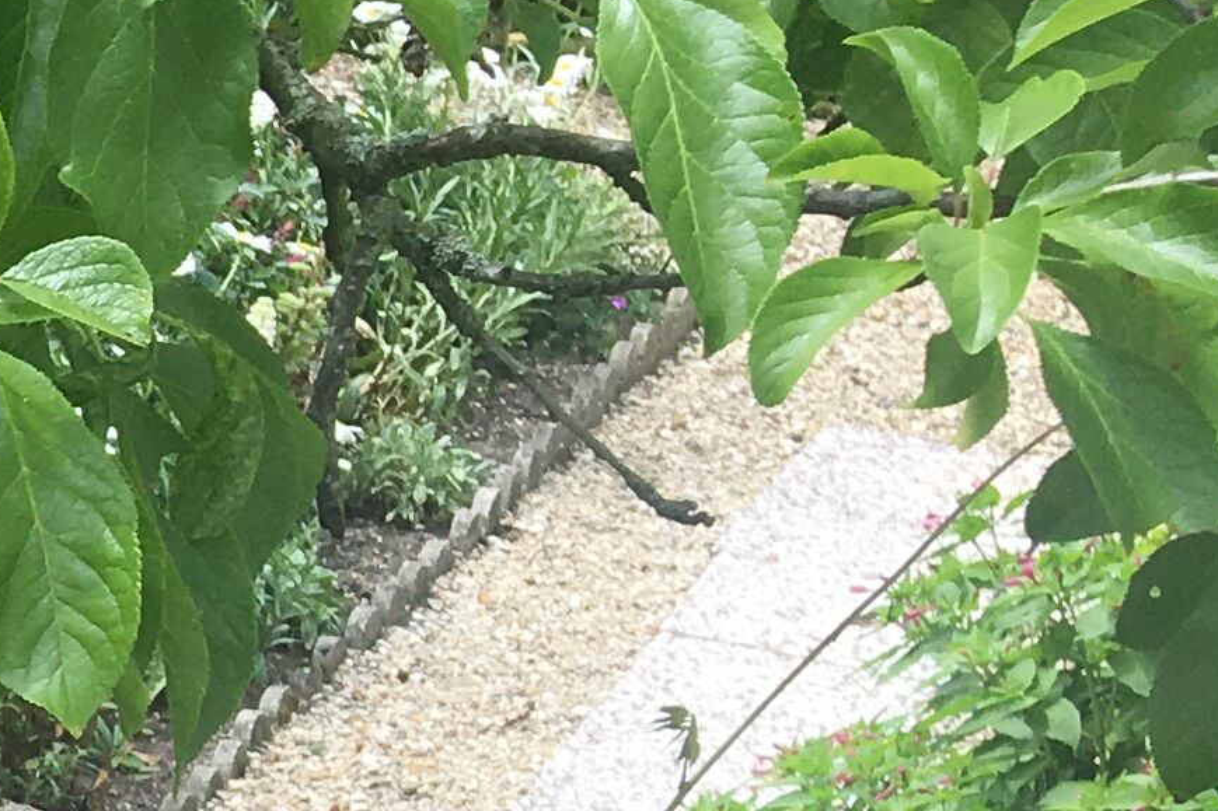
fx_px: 4735
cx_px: -1591
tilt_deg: -26.6
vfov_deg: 9.6
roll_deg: +1.3
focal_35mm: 140
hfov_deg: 12.1
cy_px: 1158
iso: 25
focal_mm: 4.15
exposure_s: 1/601
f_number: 2.2
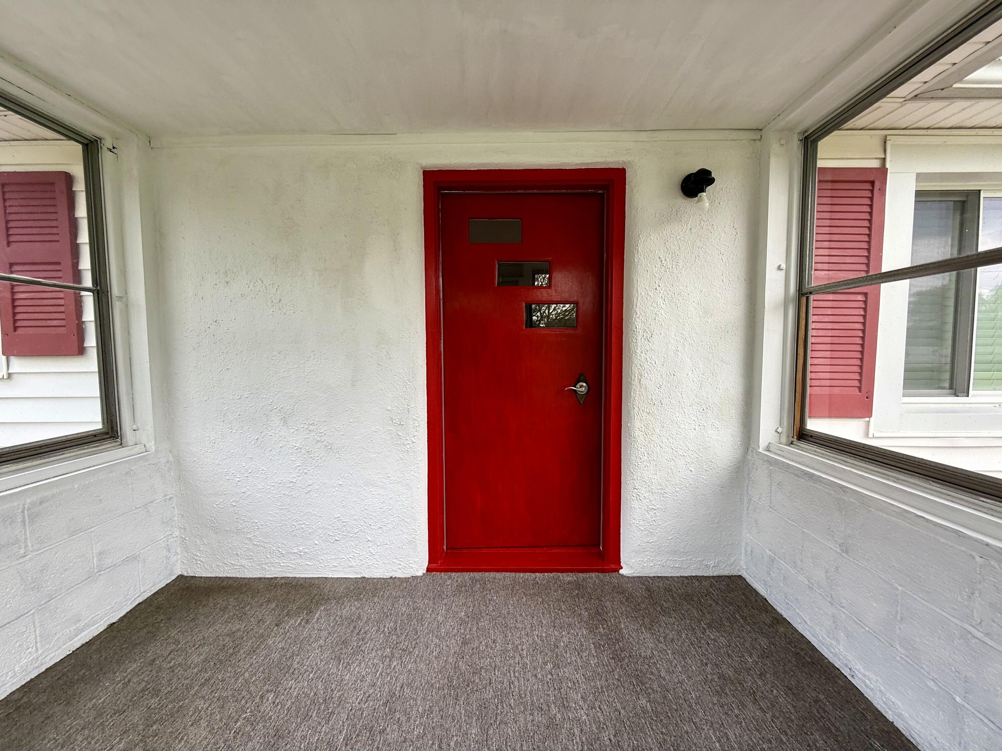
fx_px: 405
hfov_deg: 102.1
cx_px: 501
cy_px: 376
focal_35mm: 14
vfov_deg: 85.7
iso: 50
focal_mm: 2.22
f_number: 2.2
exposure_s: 1/149
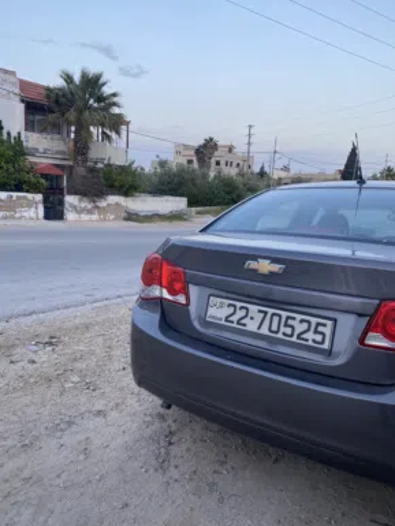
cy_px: 262
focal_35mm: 27
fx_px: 411
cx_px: 204
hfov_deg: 51.4
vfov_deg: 65.3
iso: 40
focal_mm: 4.25
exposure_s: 1/121
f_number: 1.8
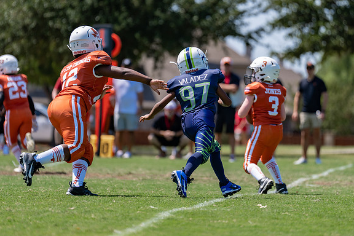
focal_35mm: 279
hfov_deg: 7.4
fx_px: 2743
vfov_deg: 4.9
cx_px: 195
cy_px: 86
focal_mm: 200
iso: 100
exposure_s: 1/1250
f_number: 3.2
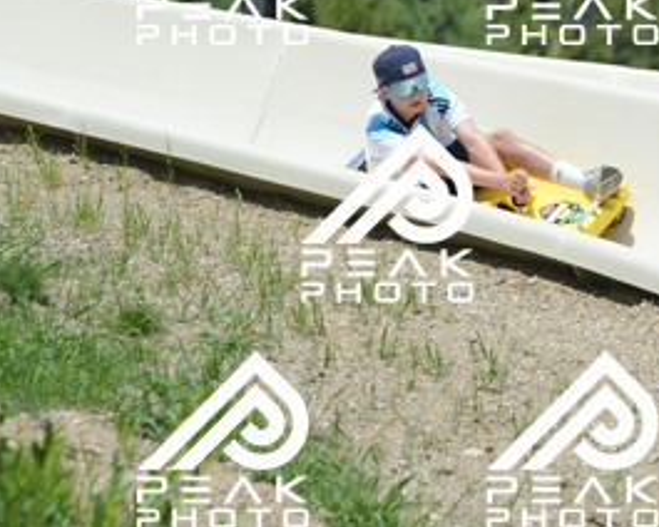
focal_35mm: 276
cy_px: 198
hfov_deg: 7.0
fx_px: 5383
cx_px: 398
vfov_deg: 5.6
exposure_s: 1/1250
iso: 560
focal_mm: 195
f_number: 6.3
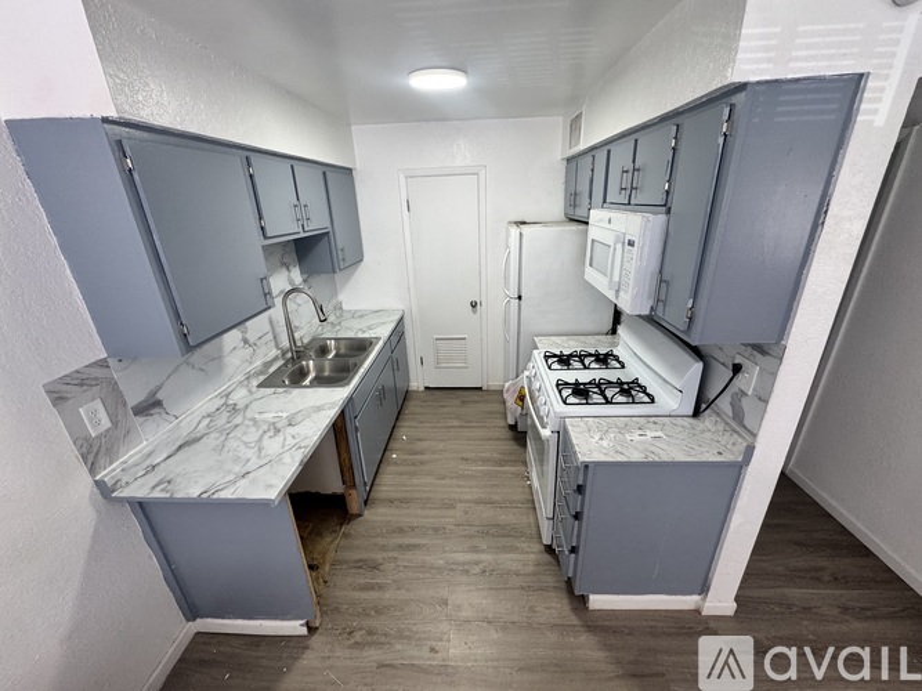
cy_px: 346
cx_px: 461
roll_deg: +3.1
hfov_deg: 102.1
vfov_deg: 85.7
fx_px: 373
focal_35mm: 14
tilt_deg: -21.7
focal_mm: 2.22
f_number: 2.2
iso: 160
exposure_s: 1/120
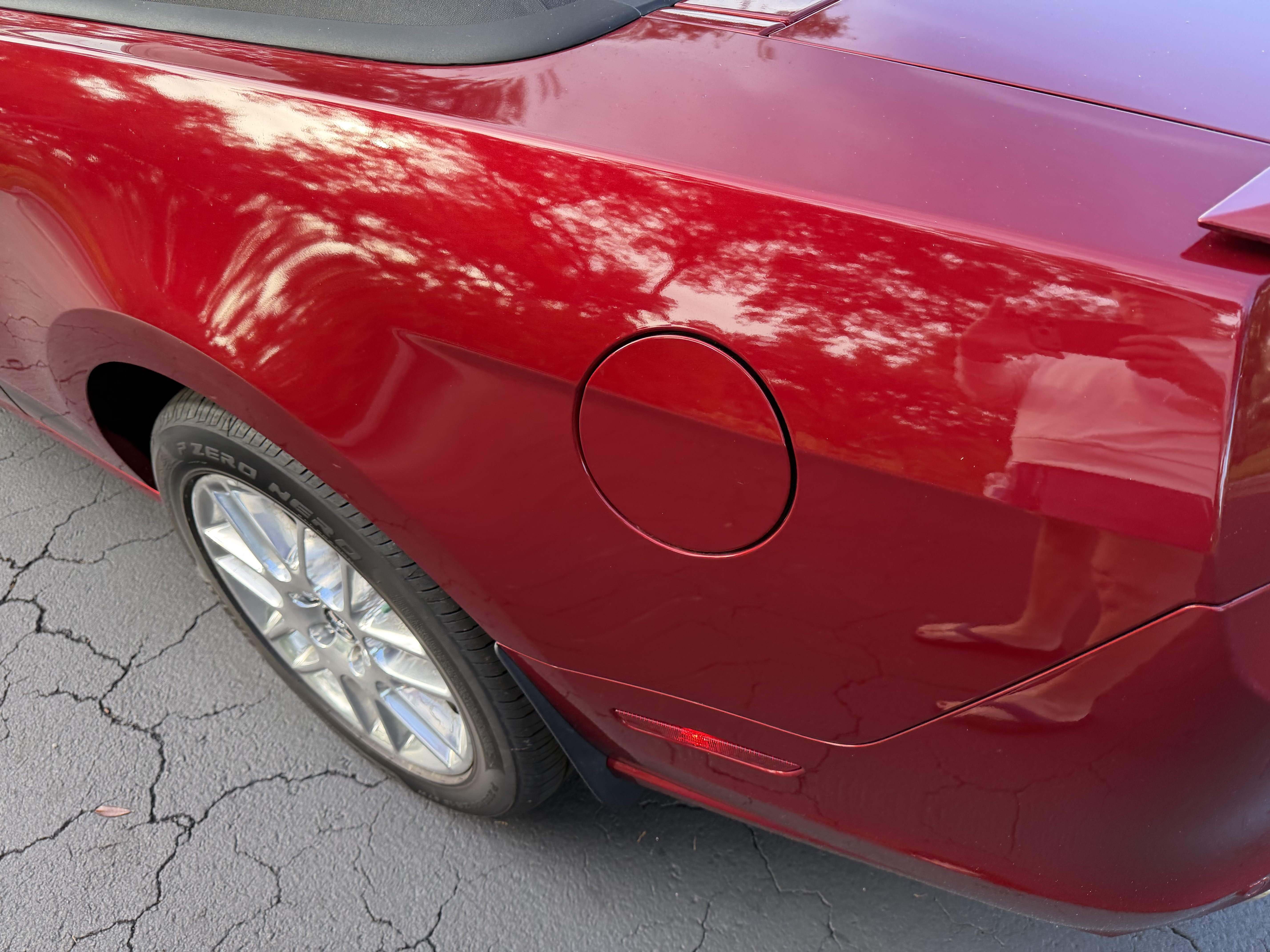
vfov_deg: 56.8
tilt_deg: -42.0
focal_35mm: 24
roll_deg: +3.1
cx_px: 635
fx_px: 881
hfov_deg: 71.6
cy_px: 476
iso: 100
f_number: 1.78
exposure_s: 1/189
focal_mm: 6.76
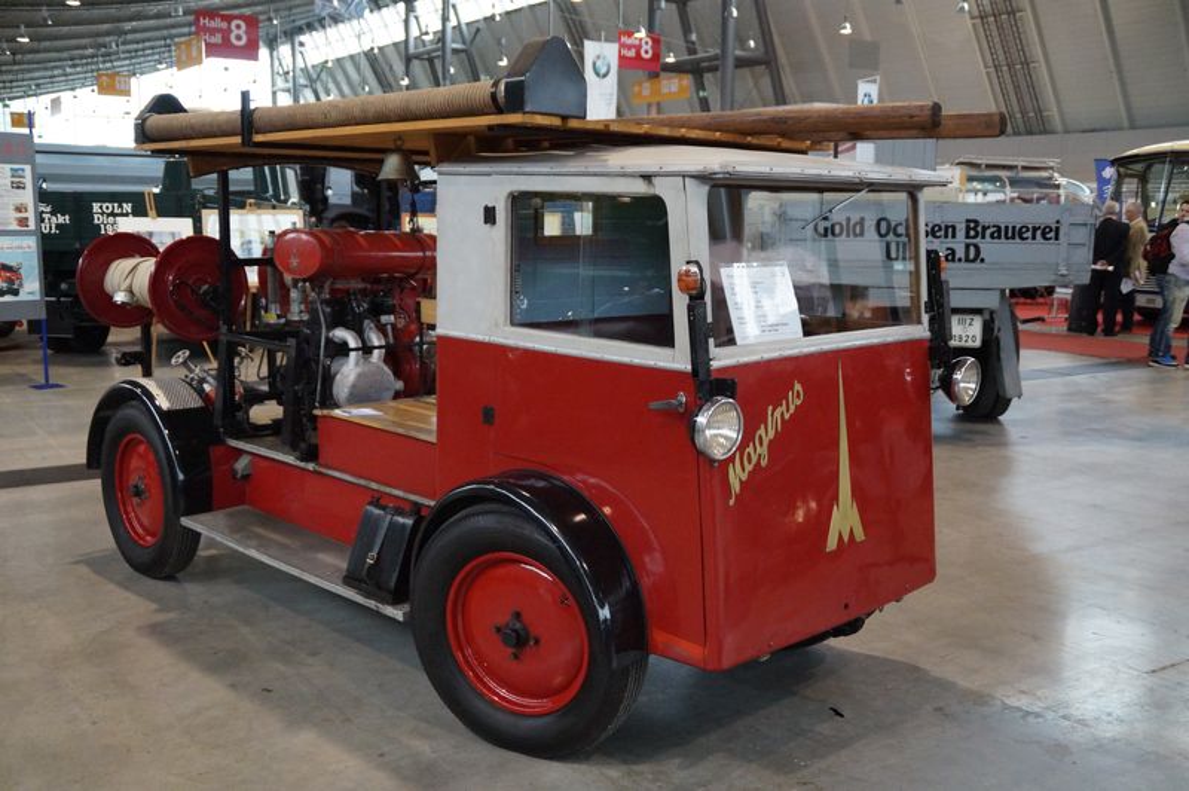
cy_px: 396
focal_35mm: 36
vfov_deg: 36.8
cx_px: 594
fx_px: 1188
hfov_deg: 53.2
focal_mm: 24
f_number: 4
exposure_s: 1/160
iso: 2500
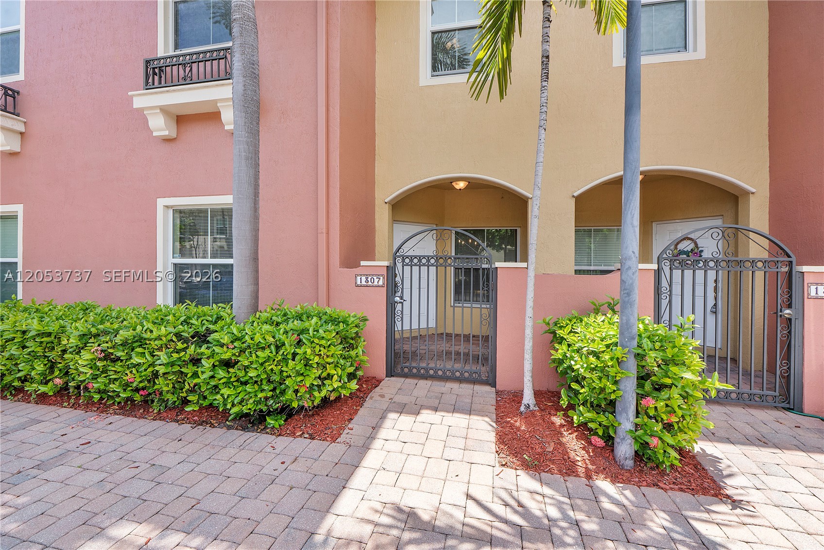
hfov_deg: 100.4
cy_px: 275
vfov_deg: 77.3
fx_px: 343
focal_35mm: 15
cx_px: 412
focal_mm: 10
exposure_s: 1/400
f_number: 8
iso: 320
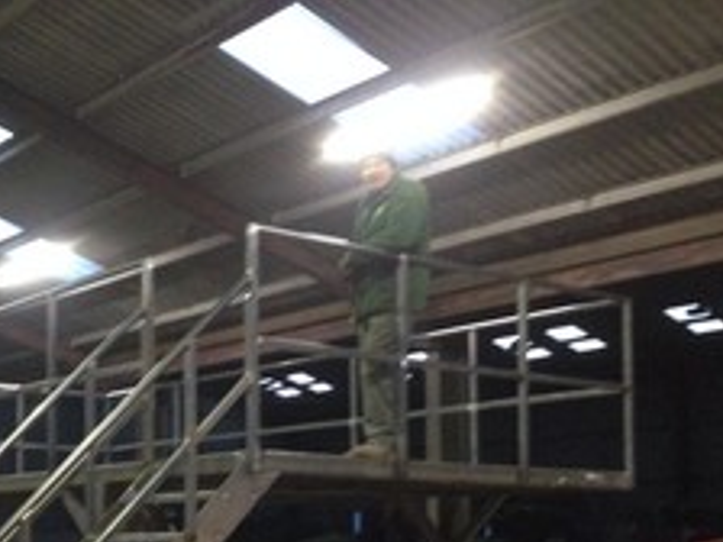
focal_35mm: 59
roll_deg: -1.0
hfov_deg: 31.4
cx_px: 90
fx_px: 1232
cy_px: 481
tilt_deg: +4.5
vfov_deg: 24.2
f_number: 2.4
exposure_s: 1/20
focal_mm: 4.12
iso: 400
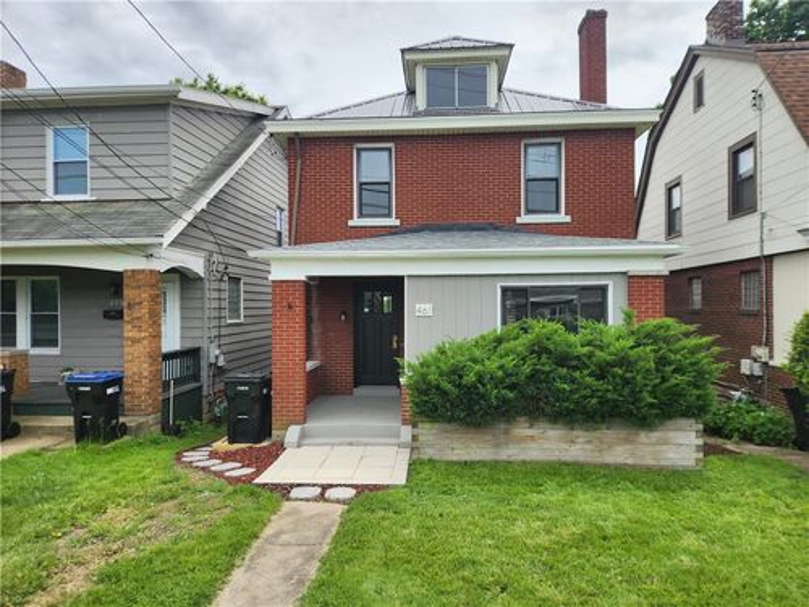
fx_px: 538
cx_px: 404
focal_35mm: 23
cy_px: 304
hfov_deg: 73.9
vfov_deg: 58.9
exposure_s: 1/1402
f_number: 1.8
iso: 20
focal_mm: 5.4
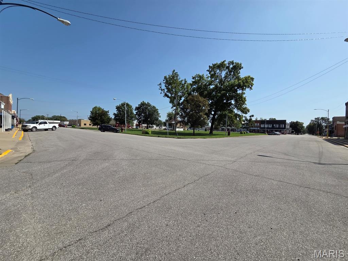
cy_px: 130
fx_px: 131
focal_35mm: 13
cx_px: 174
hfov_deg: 106.2
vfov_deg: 89.9
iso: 50
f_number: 2.2
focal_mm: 2.2
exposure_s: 1/3531
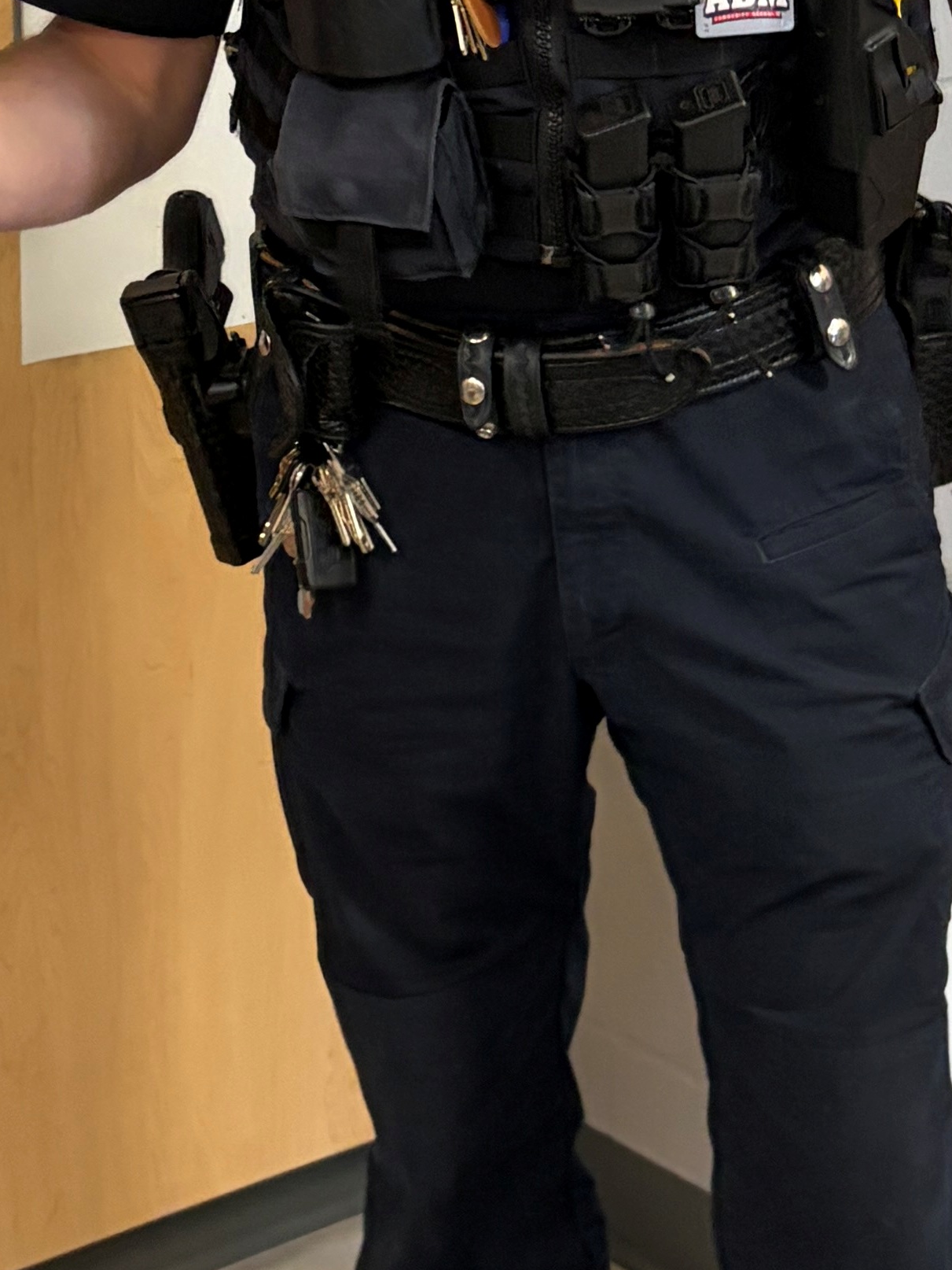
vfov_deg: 20.7
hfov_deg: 15.8
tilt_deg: -11.3
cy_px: 50
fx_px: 3373
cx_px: 13
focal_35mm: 92
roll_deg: +2.1
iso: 250
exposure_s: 1/60
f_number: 1.6
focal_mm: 5.96
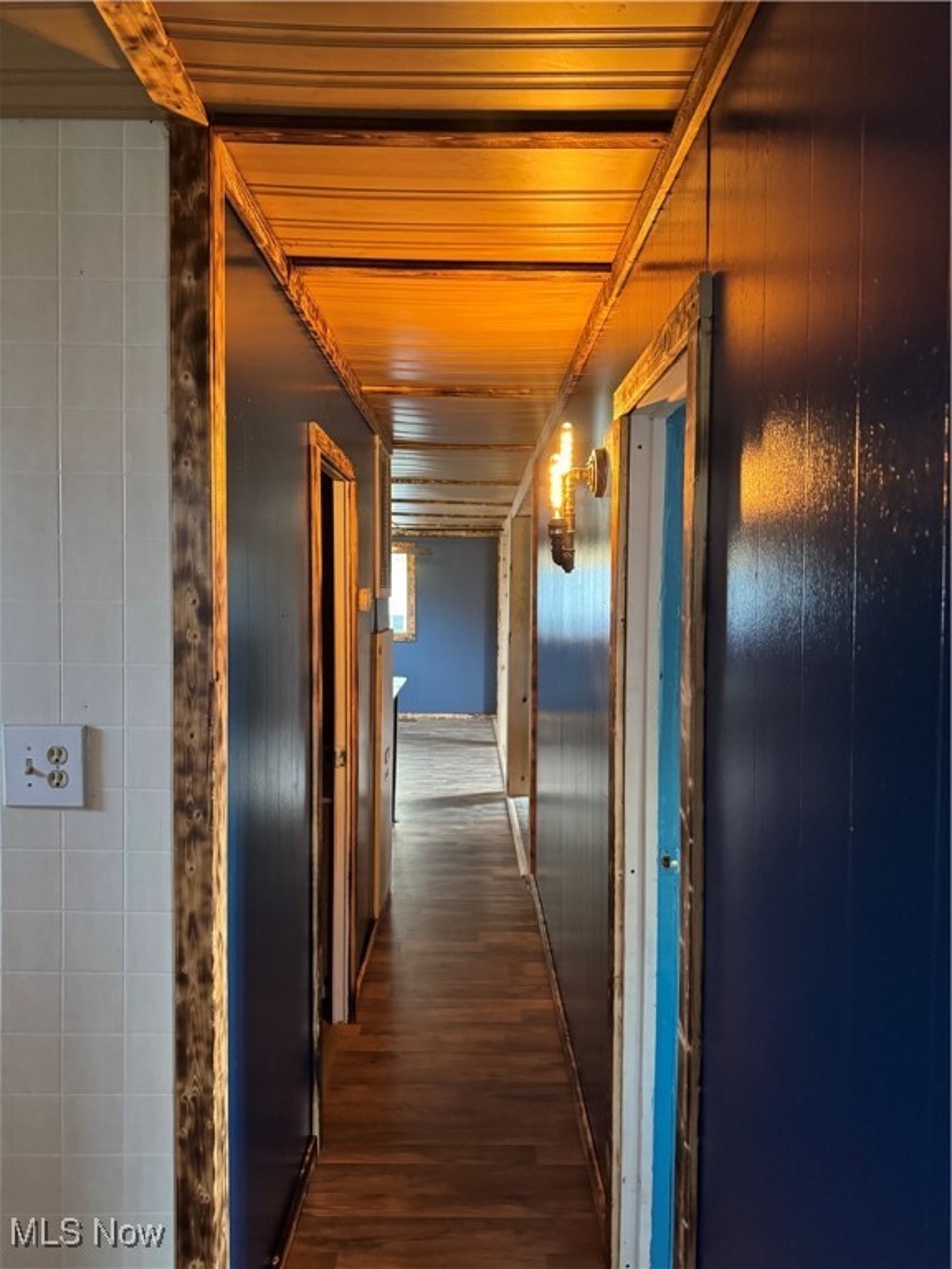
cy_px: 634
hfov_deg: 56.8
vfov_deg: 71.6
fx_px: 880
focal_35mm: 24
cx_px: 476
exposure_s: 1/60
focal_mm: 6.76
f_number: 1.78
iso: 800
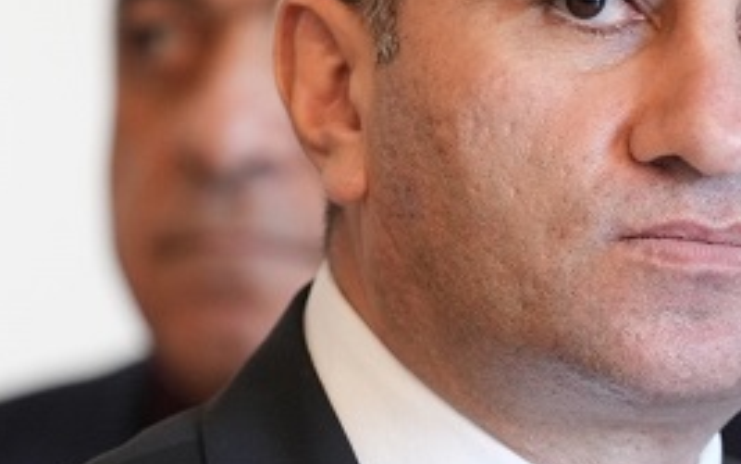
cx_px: 680
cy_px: 333
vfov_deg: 2.0
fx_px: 13028
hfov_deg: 3.3
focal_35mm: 645
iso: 2000
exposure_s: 1/250
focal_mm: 188
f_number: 2.8
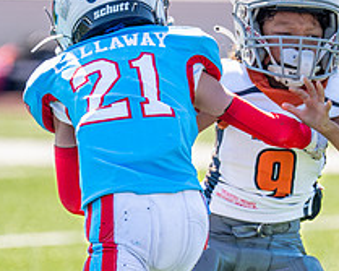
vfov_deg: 2.0
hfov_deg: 2.5
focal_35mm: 771
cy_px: 173
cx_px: 167
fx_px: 7732
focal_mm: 200
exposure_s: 1/1600
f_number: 2.8
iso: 100
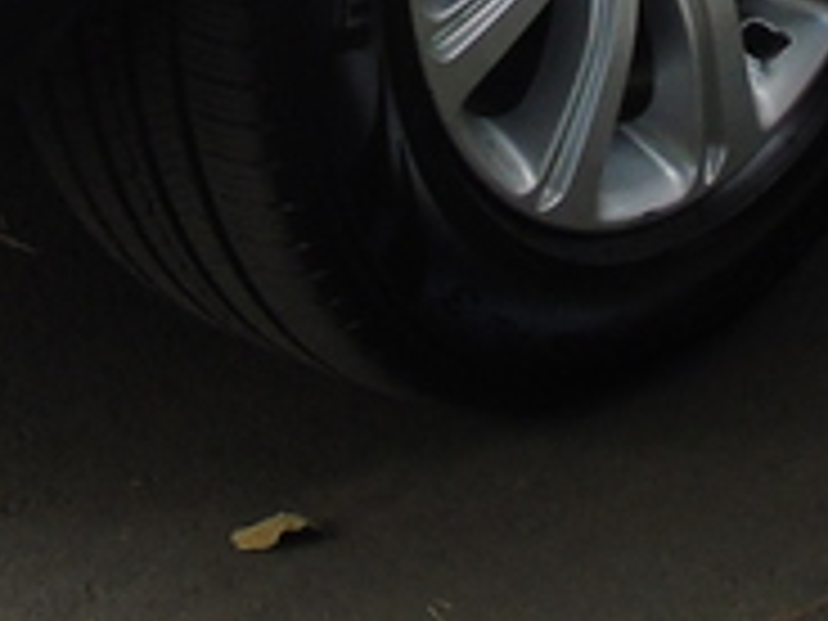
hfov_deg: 8.9
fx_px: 5310
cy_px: -1062
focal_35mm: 222
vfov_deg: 6.3
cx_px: 410
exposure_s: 1/80
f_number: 3.8
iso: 80
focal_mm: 6.1
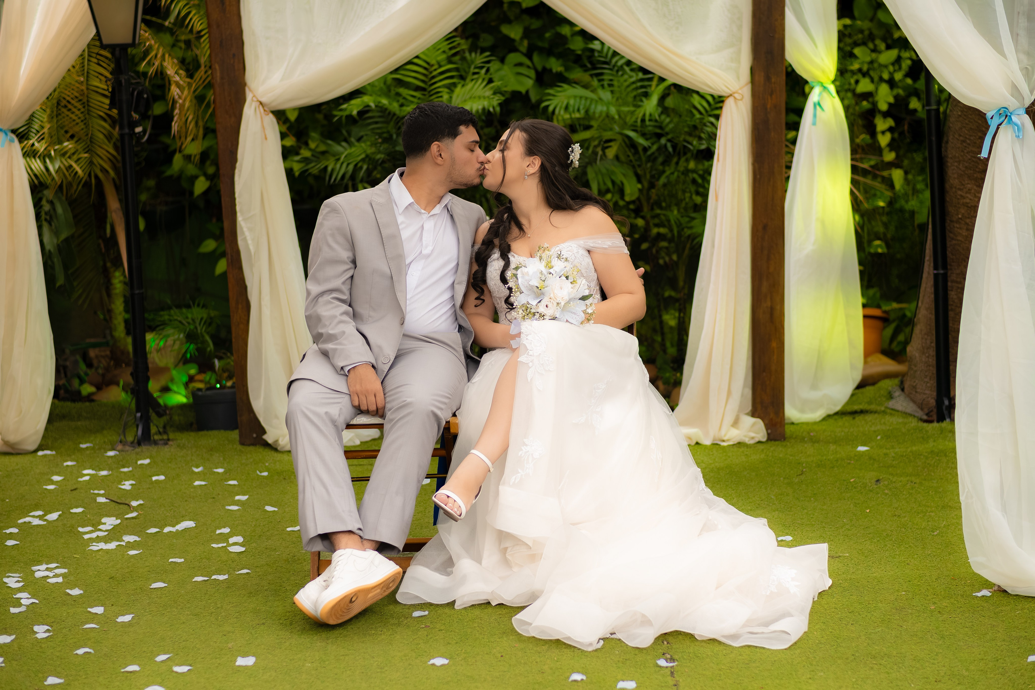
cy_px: 345
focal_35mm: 84
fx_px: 2429
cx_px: 518
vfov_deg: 16.2
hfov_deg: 24.1
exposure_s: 1/400
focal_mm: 56
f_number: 2
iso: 640
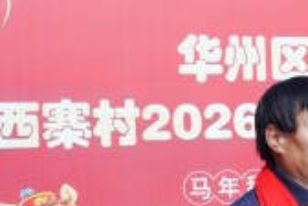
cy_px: 231
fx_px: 1018
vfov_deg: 11.3
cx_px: 282
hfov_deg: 16.9
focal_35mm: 119
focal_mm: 40
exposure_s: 1/125
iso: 100
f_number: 11
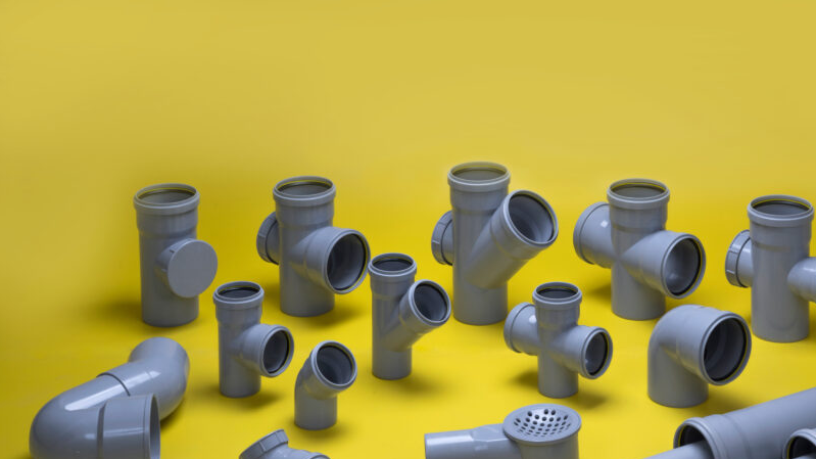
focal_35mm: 94
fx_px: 2033
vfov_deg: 12.8
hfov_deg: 22.6
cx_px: 513
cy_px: 307
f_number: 22
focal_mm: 70
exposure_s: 1/125
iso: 64
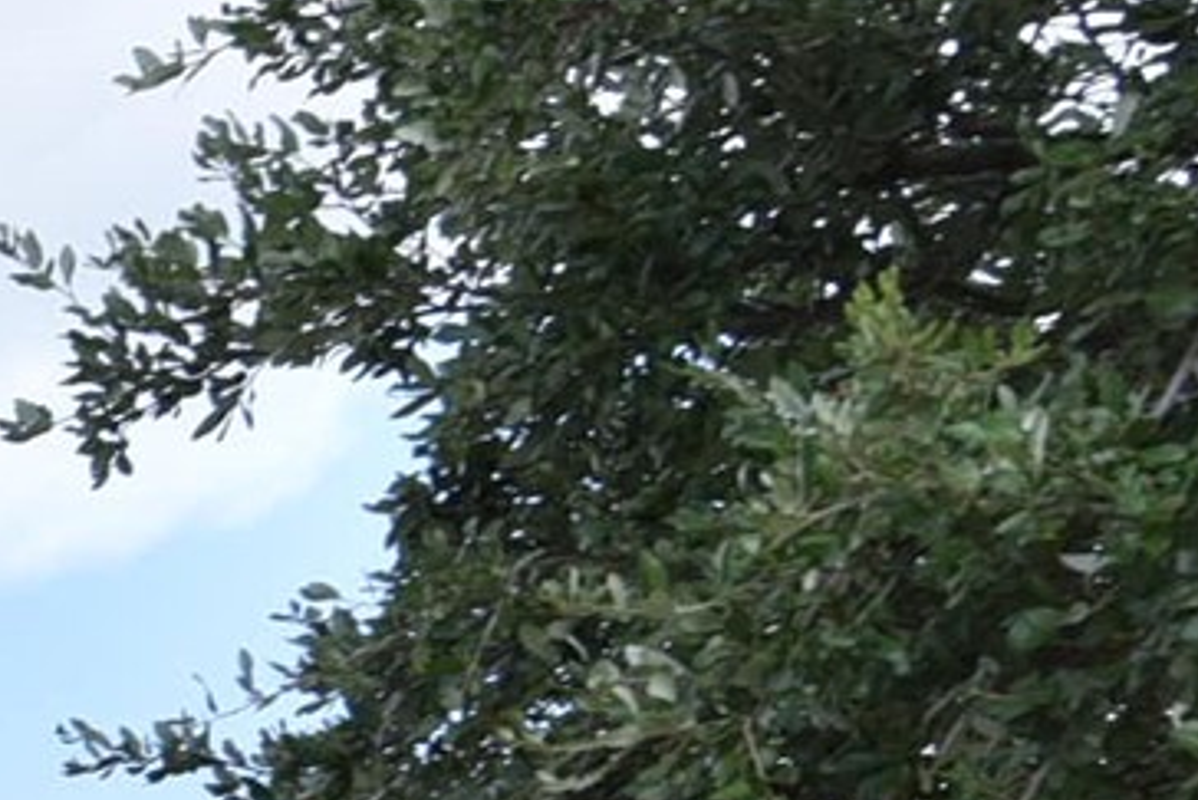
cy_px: 2071
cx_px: -2235
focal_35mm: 149
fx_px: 4960
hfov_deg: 10.4
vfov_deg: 8.3
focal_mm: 25
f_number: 8
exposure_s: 1/250
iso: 200
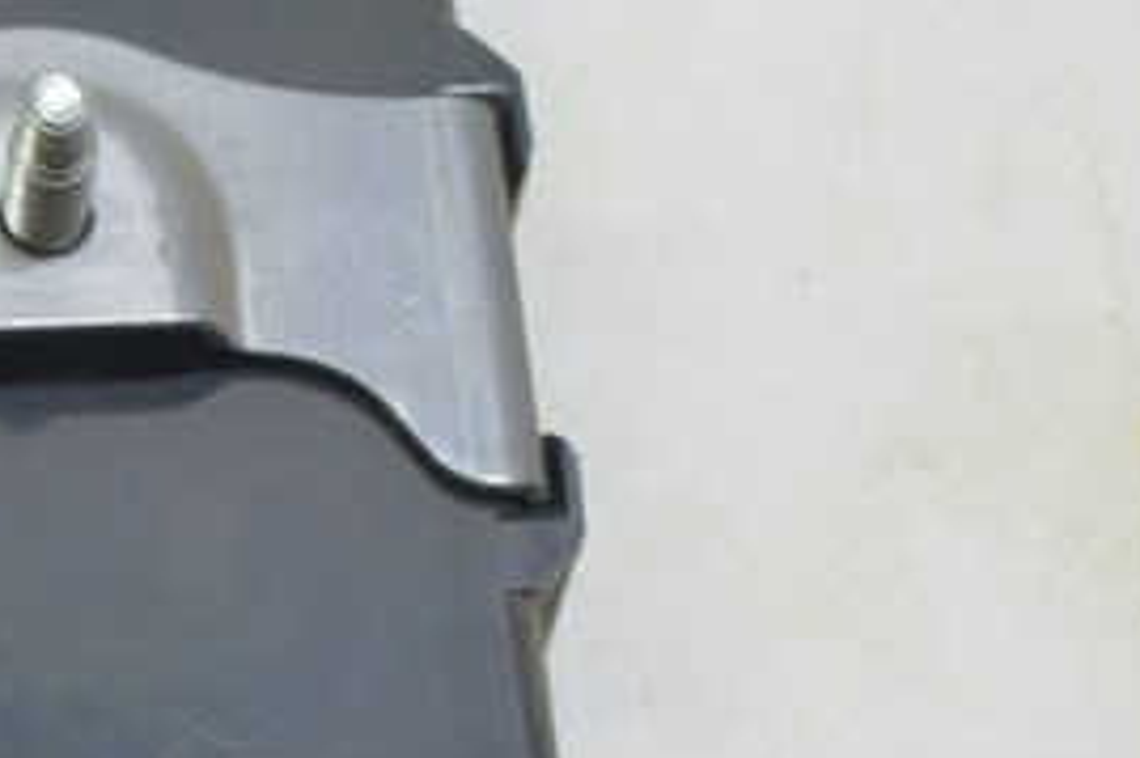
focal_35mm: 217
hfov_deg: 9.2
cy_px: 286
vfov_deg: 6.3
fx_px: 6867
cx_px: -631
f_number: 5.6
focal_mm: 38
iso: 400
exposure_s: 1/20
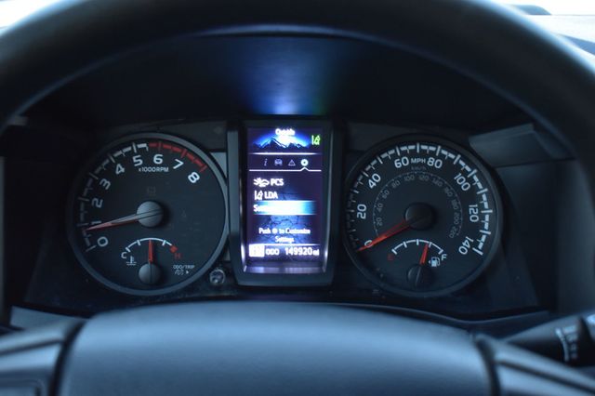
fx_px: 867
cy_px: 198
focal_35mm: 52
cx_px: 298
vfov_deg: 25.7
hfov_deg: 37.9
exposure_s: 1/8
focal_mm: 35
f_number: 4.5
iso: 1600
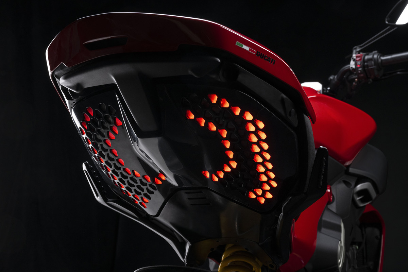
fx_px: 533
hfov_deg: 41.9
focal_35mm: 47
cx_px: 204
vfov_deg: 28.6
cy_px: 136
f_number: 11
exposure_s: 1/80
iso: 800
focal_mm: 47
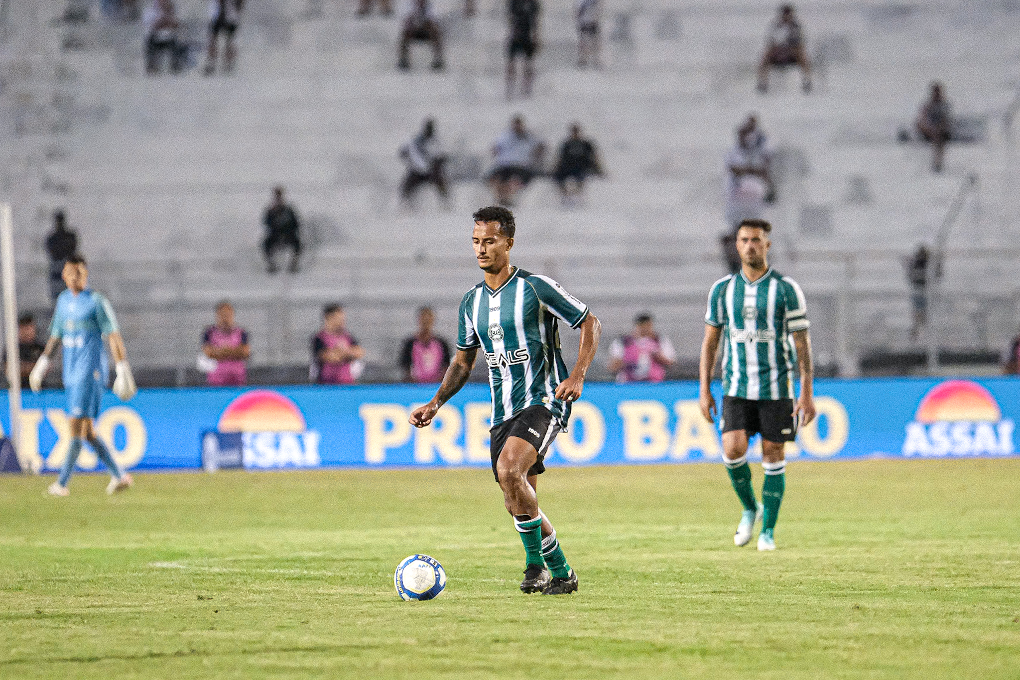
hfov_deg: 6.9
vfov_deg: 4.6
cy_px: 340
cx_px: 510
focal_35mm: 300
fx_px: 8499
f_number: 2
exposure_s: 1/1000
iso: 12800
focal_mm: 200
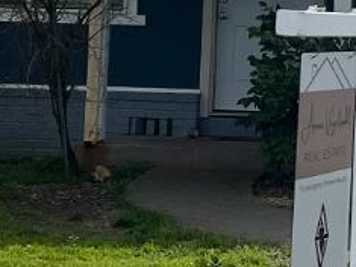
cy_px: -55
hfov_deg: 11.2
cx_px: 597
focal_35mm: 166
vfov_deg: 8.8
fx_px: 1706
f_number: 1.5
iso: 50
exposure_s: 1/10309
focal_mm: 5.7
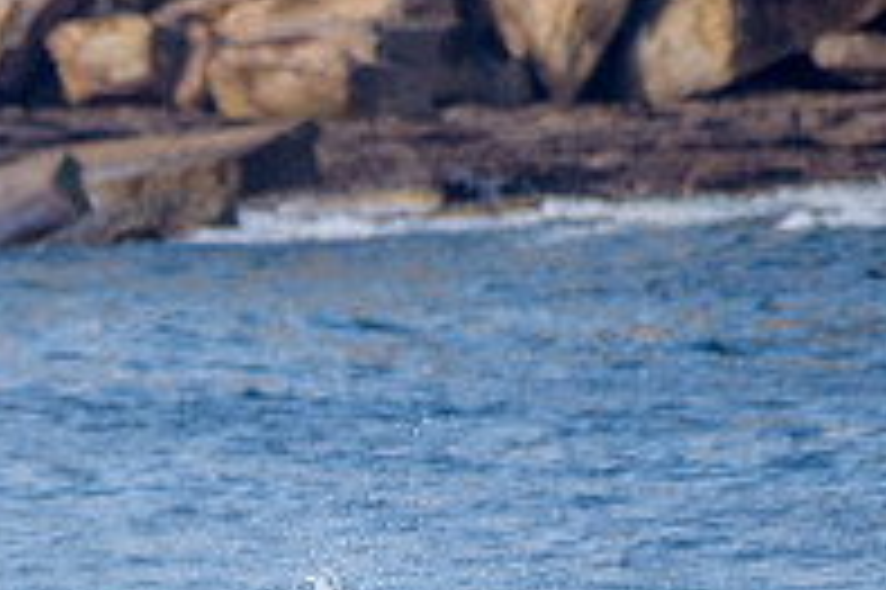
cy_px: 728
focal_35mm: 1803
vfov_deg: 0.8
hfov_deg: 1.1
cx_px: -470
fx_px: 44336
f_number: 5.6
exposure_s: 1/1600
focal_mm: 500
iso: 320
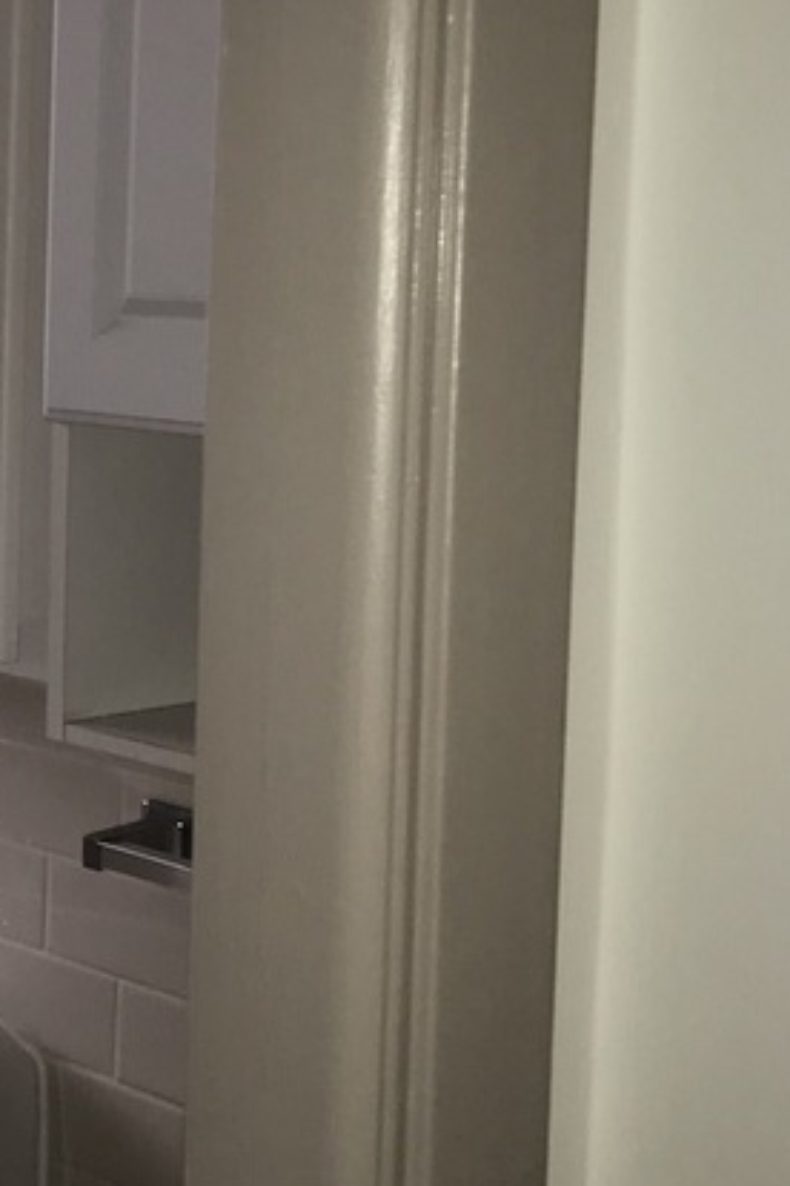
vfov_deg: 26.6
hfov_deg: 16.9
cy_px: 481
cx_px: -235
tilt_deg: -5.9
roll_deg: -0.5
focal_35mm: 76
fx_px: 2501
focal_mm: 3.99
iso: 20
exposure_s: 1/45
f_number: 1.8
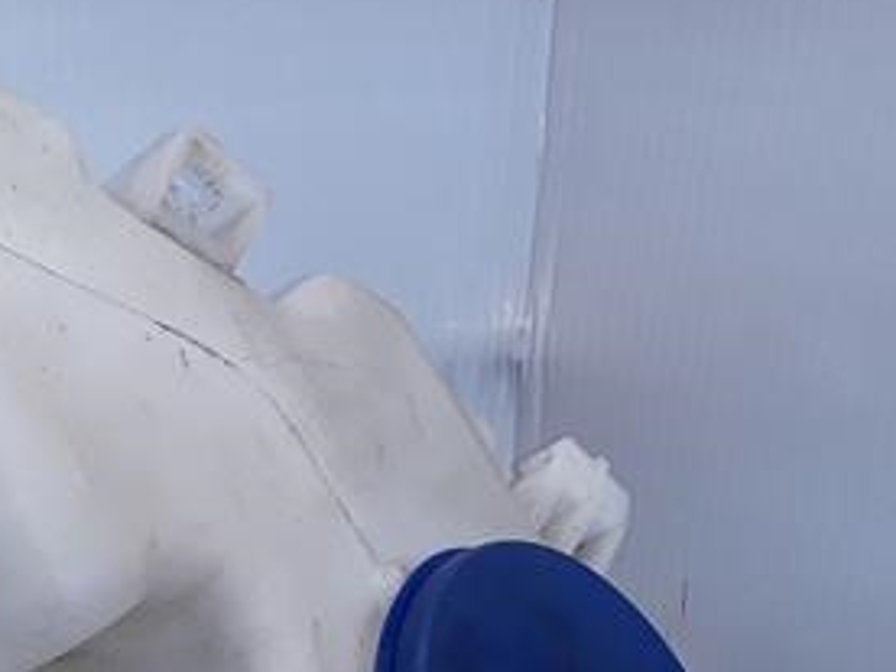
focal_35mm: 65
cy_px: 678
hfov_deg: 28.5
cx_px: 68
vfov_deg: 21.7
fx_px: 1682
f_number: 1.9
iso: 40
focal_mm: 2.91
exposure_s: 1/194
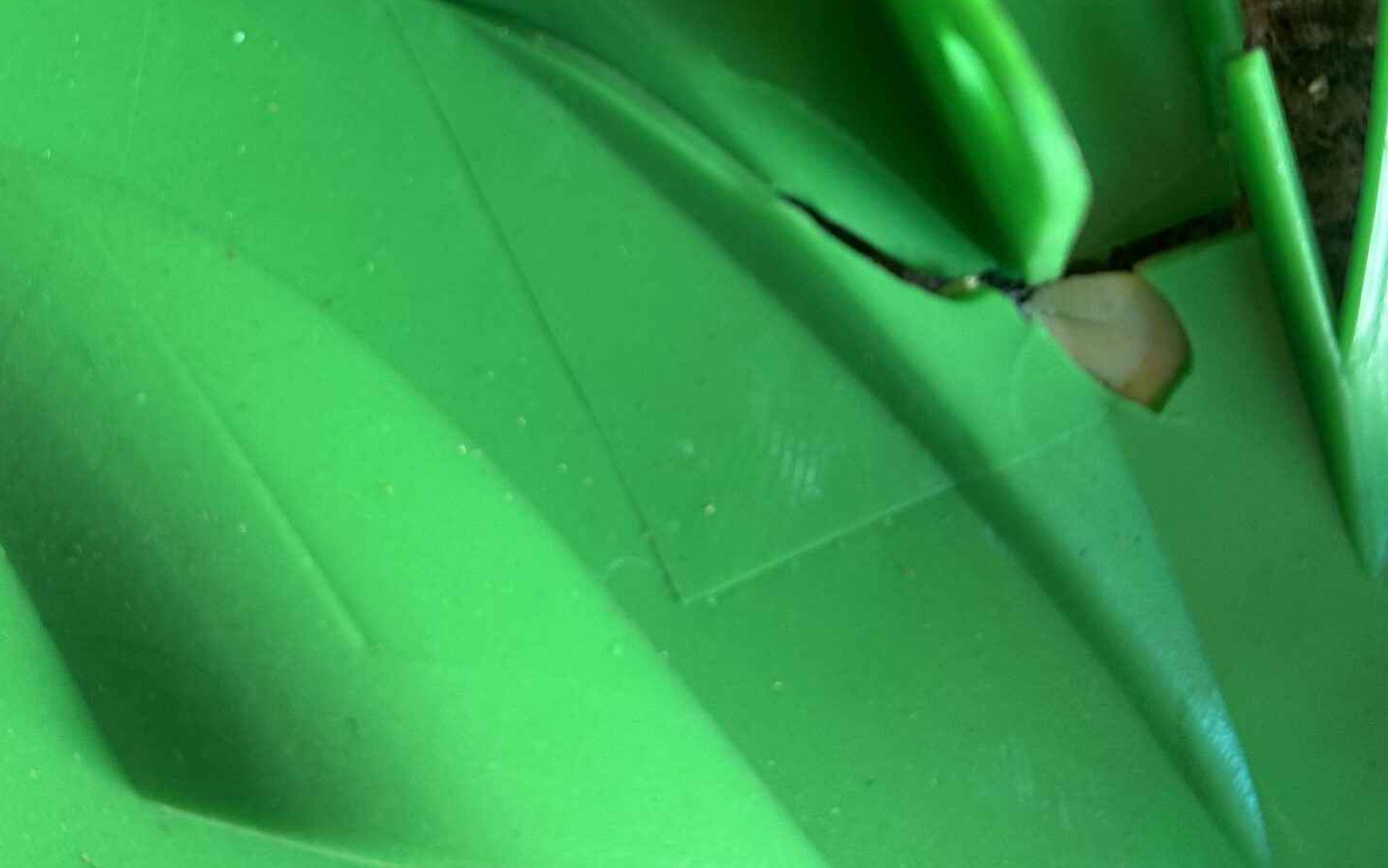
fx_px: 1703
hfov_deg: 44.3
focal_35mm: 45
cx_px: 670
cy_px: 198
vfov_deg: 28.1
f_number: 1.78
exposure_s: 1/50
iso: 160
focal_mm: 6.86
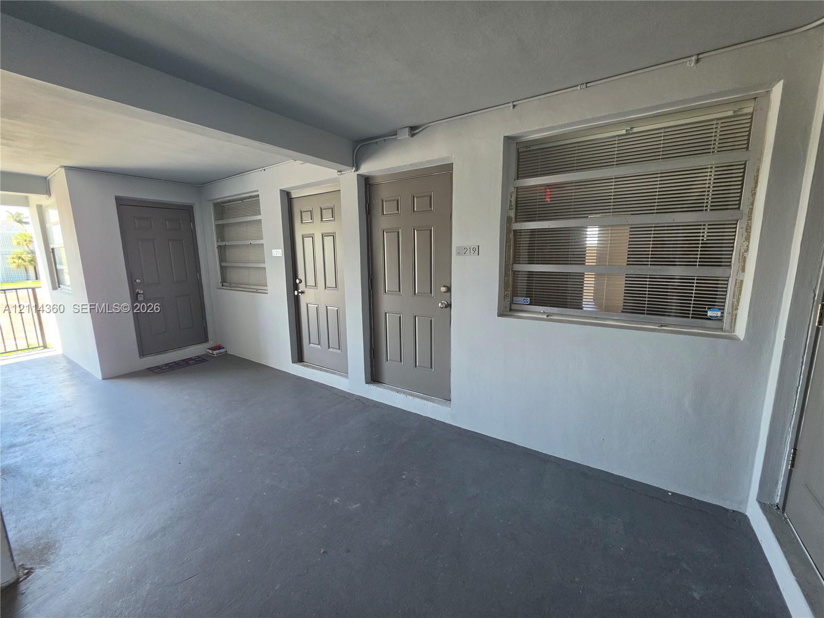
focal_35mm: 13
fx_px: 309
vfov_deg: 89.9
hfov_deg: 106.2
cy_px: 309
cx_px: 412
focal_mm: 2.2
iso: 200
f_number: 1.9
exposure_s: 1/120
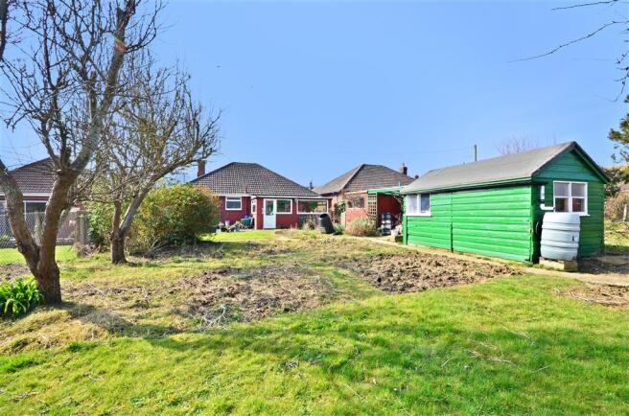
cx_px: 314
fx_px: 261
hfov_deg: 100.5
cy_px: 208
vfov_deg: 77.0
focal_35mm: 15
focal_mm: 10
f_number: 10
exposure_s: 1/400
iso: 640
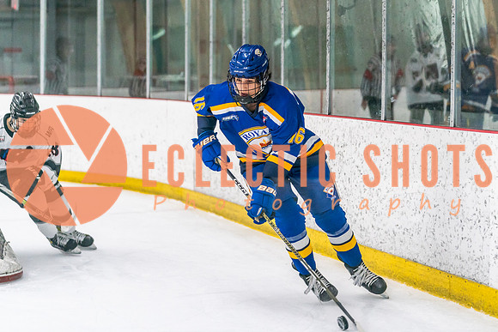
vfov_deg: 11.5
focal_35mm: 119
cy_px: 128
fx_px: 1646
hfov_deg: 17.2
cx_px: 272
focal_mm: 97
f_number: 2.8
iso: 3200
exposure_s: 1/1250
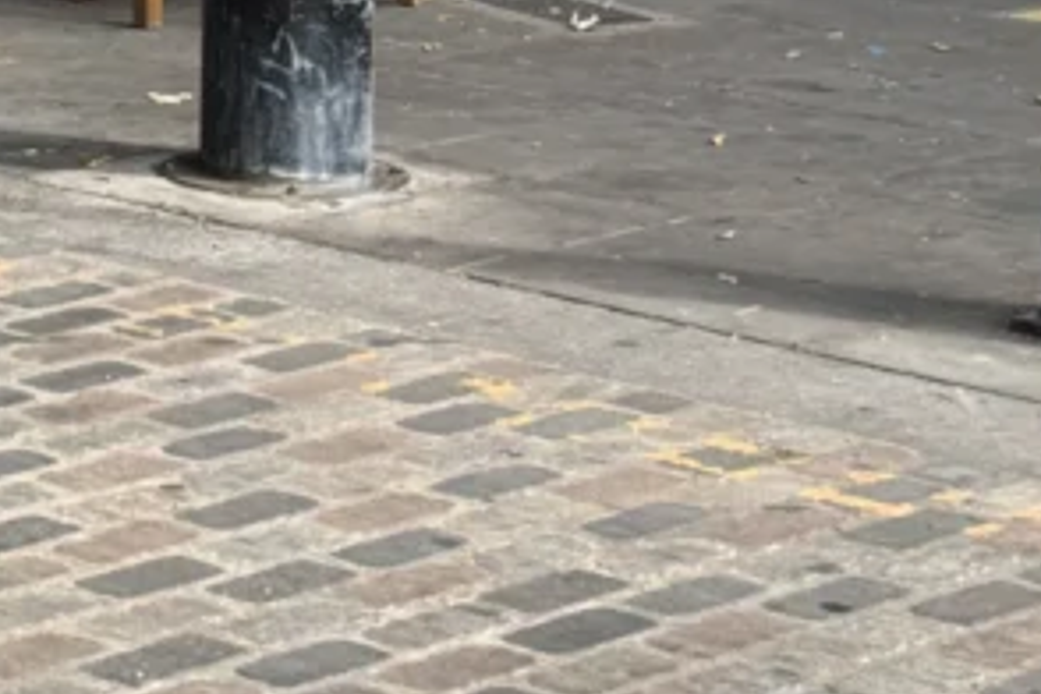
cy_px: -687
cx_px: -290
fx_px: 5031
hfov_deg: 11.5
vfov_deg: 7.6
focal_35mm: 174
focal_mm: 6.76
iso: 64
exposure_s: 1/756
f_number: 1.78
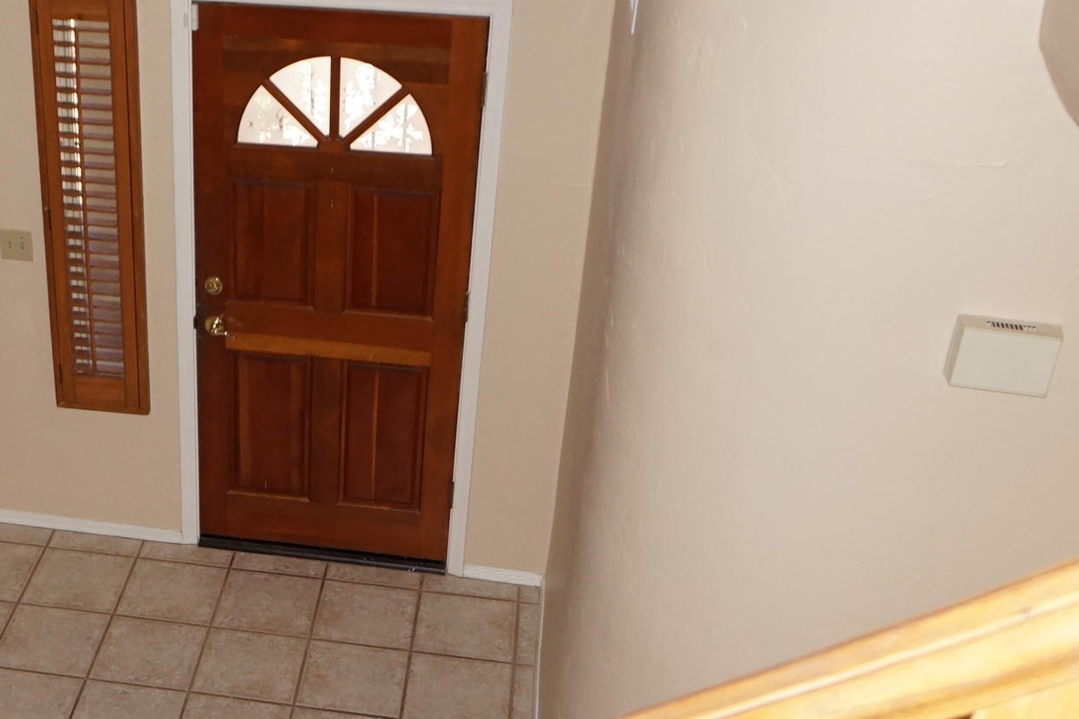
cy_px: 422
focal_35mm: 53
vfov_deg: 25.5
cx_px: 222
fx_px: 1588
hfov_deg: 36.3
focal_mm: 16
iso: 800
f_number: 3.5
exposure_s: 1/160
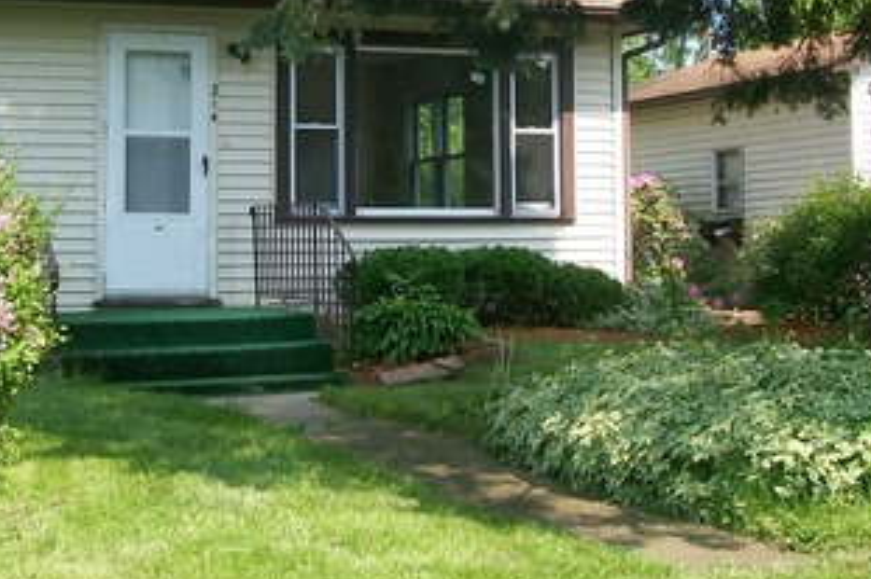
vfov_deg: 17.6
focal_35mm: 77
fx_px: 1862
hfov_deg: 26.3
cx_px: 330
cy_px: 148
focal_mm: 6
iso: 80
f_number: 2.7
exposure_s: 1/500
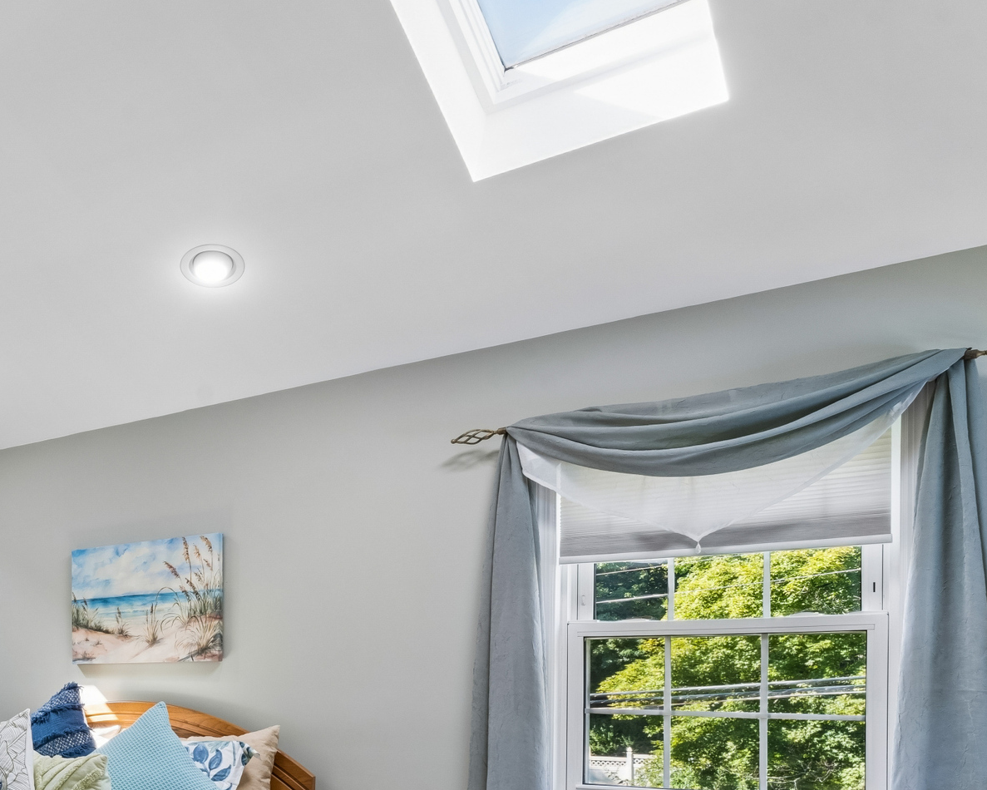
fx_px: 993
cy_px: 713
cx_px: -139
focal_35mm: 34
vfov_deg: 40.1
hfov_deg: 40.6
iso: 400
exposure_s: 1/13
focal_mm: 14
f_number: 13
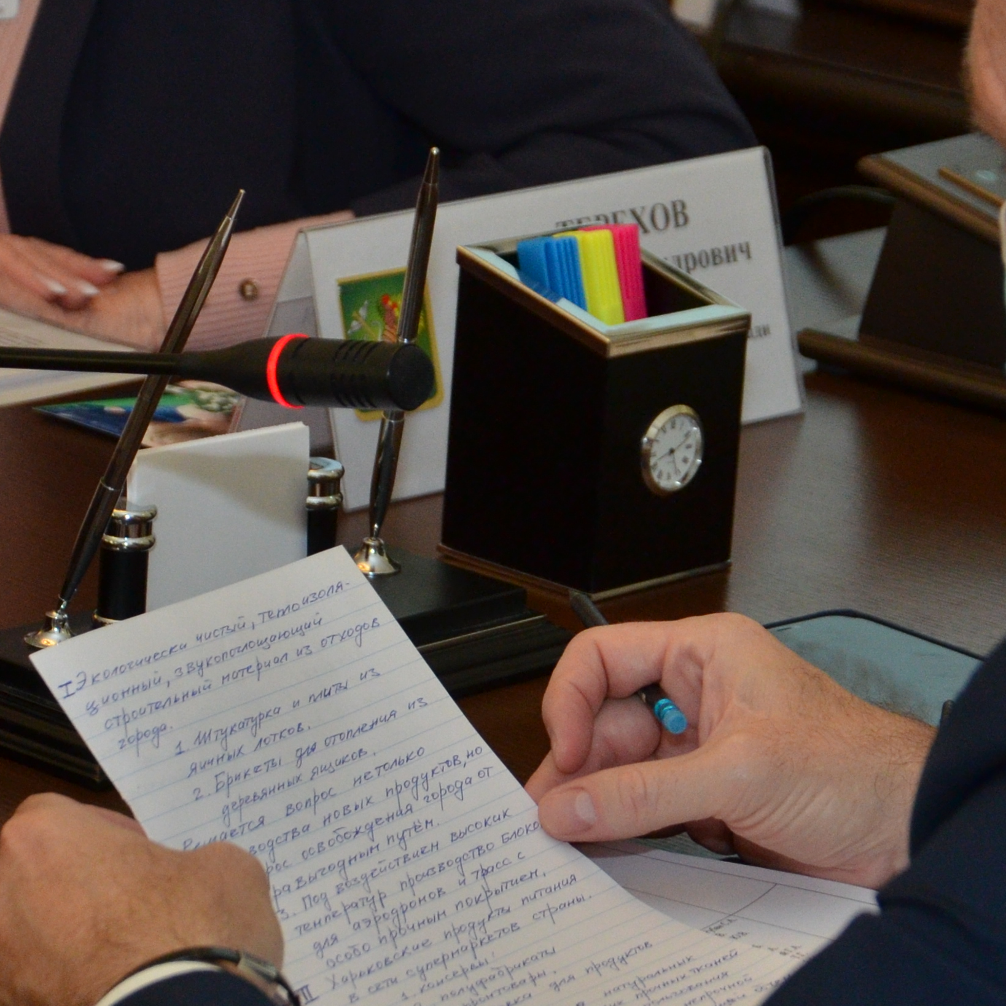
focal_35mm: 199
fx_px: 6543
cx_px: 657
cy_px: 352
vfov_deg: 8.8
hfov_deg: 8.8
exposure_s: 1/250
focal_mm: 52
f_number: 5
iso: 800
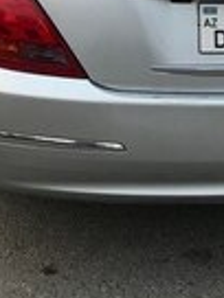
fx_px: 880
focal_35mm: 102
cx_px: 90
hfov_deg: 14.5
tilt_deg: -3.1
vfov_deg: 17.2
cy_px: -158
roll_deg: -2.8
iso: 32
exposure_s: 1/50
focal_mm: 3.99
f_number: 1.8
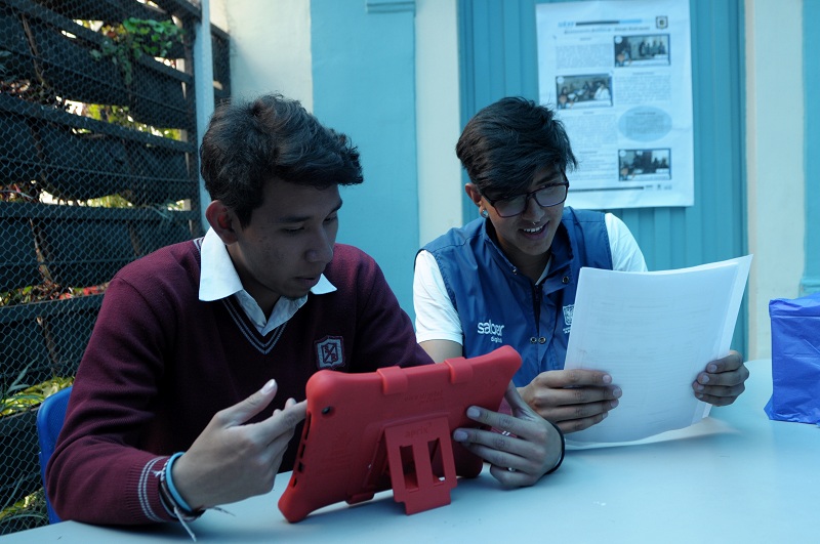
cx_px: 410
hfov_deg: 53.2
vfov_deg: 36.8
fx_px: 819
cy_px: 272
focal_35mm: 36
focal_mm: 24
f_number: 4
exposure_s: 1/250
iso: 400
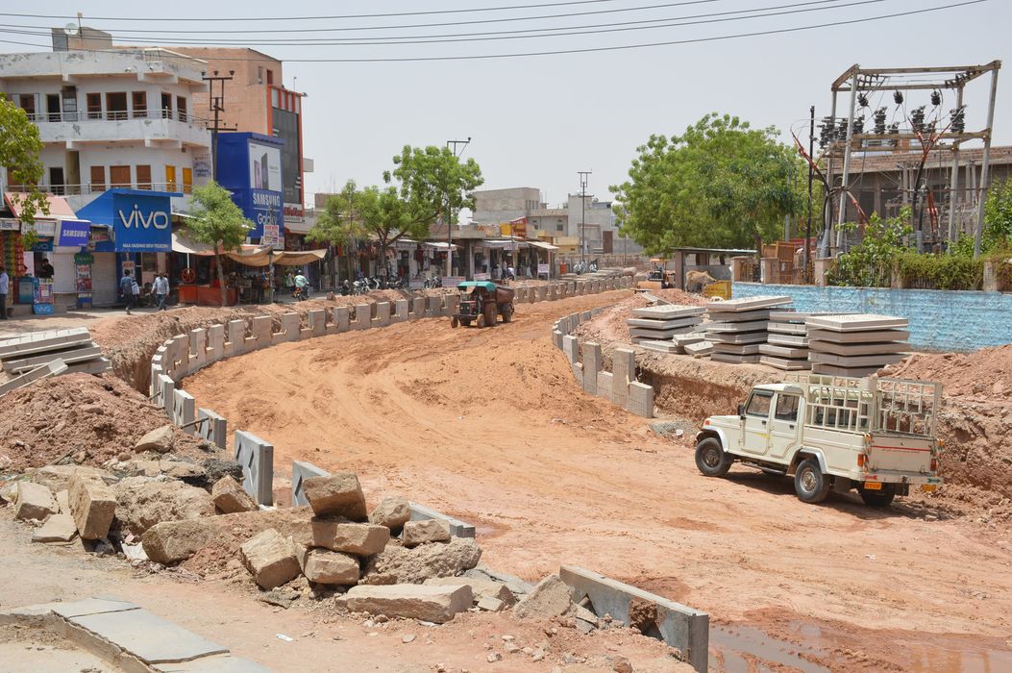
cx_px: 506
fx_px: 1264
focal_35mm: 45
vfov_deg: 29.8
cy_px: 336
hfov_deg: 43.6
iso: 100
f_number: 8
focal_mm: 30
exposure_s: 1/250
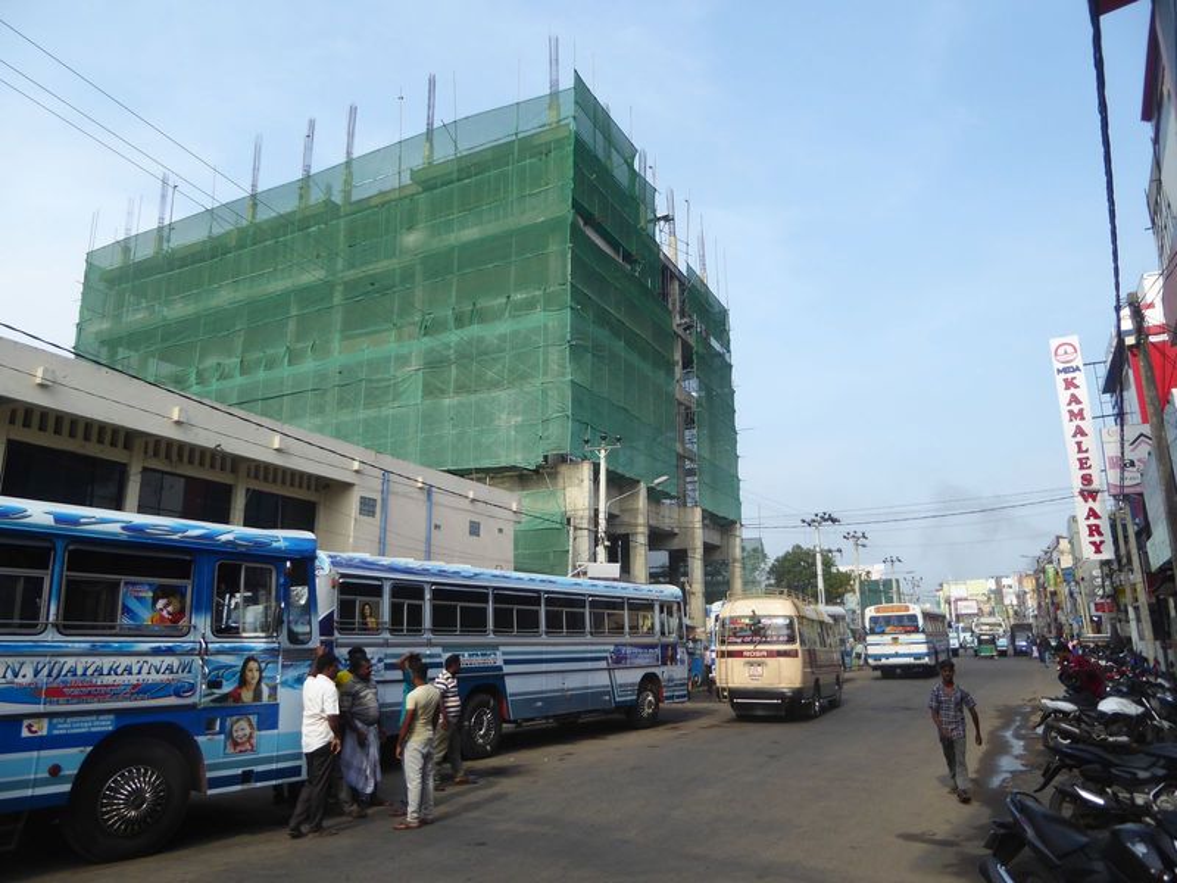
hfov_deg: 69.4
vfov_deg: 54.9
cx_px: 588
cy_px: 442
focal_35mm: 25
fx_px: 850
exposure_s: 1/500
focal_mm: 4.3
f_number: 3.3
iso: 80
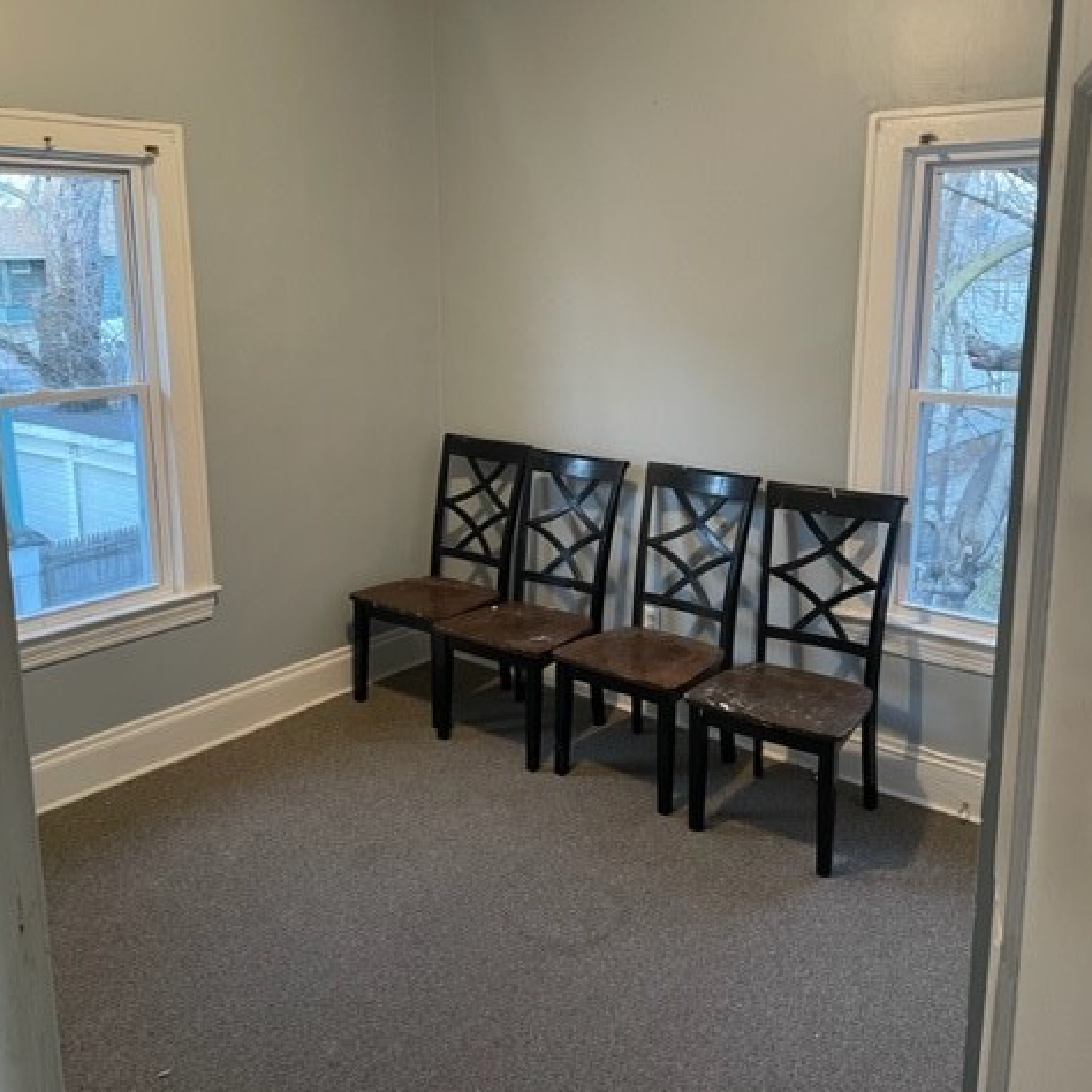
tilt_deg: -11.4
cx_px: 541
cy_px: 498
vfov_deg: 52.5
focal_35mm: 31
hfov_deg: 52.5
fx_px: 1106
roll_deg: +0.6
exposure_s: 1/60
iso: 320
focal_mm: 4.2
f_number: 1.6
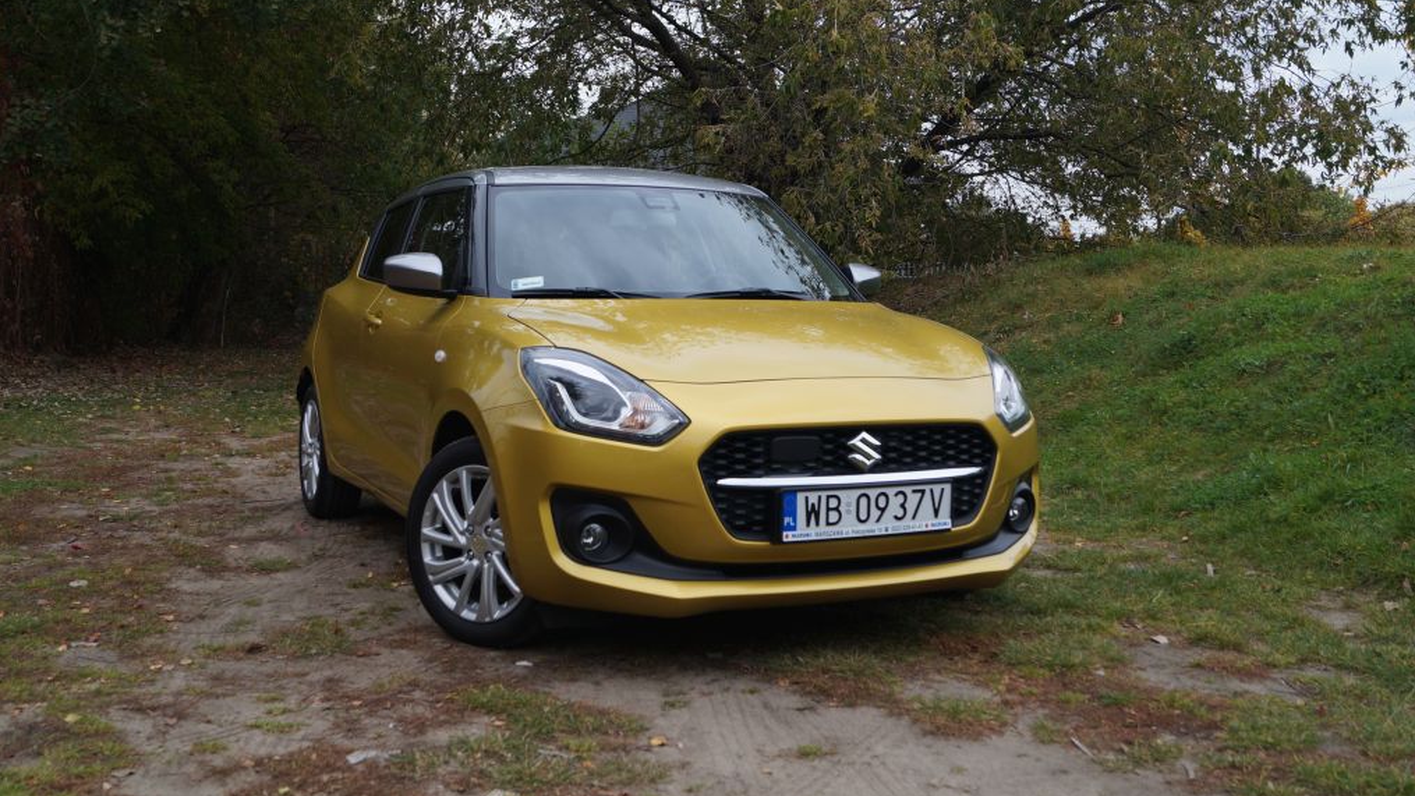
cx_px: 703
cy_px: 326
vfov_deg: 31.1
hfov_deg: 52.8
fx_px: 1426
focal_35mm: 38
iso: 100
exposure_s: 1/100
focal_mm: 24
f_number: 5
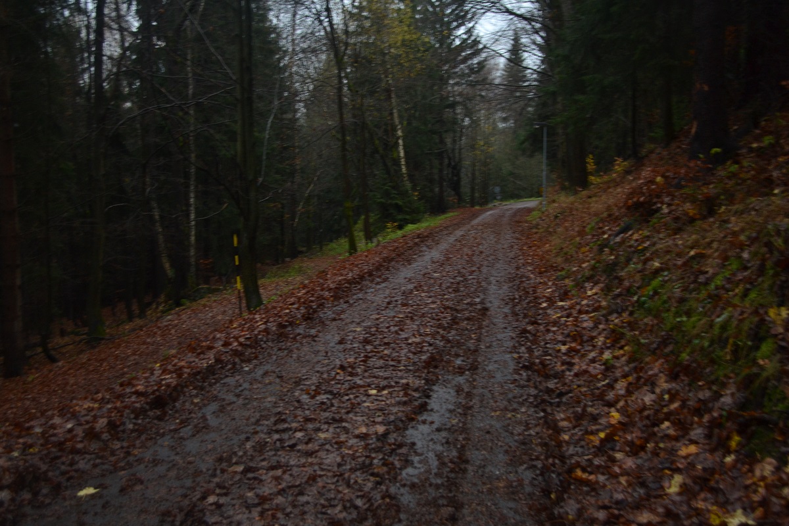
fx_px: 789
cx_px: 394
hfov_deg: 53.1
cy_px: 263
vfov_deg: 36.9
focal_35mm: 36
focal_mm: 24
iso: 560
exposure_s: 1/60
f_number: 4
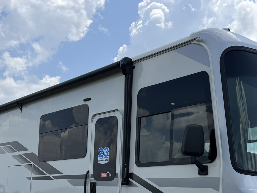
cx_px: 173
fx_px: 364
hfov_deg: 38.4
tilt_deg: +2.9
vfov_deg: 28.6
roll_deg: +0.7
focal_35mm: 49
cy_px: 172
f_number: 1.78
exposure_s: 1/6173
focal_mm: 6.76
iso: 80
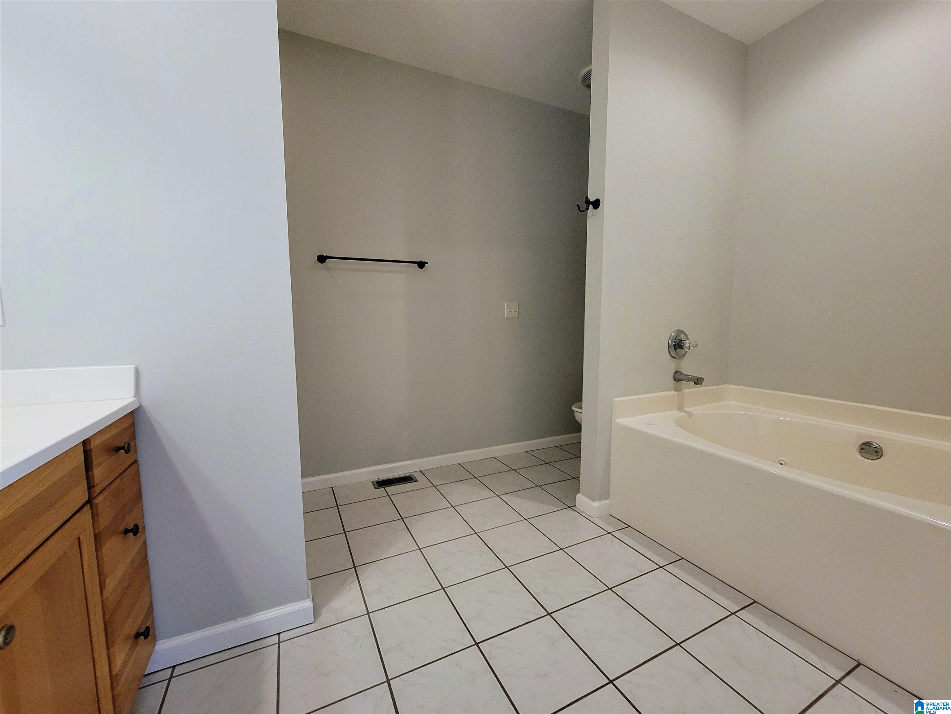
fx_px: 357
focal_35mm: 13
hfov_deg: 106.2
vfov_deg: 89.9
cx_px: 476
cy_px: 357
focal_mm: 2.2
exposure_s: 1/60
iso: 320
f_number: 2.2
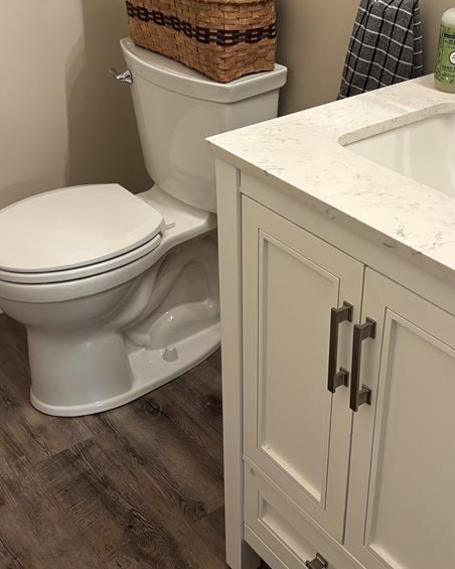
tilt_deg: -30.0
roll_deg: -0.5
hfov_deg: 32.6
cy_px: 247
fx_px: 774
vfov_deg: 40.3
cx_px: 273
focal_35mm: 46
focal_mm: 5.96
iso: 320
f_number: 1.6
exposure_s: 1/60
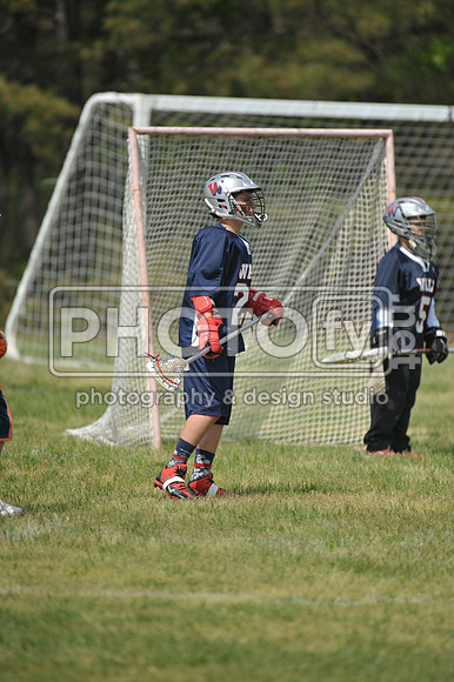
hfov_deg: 3.4
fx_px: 7575
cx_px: 227
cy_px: 341
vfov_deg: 5.2
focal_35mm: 400
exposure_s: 1/4000
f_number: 4
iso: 640
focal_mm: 400
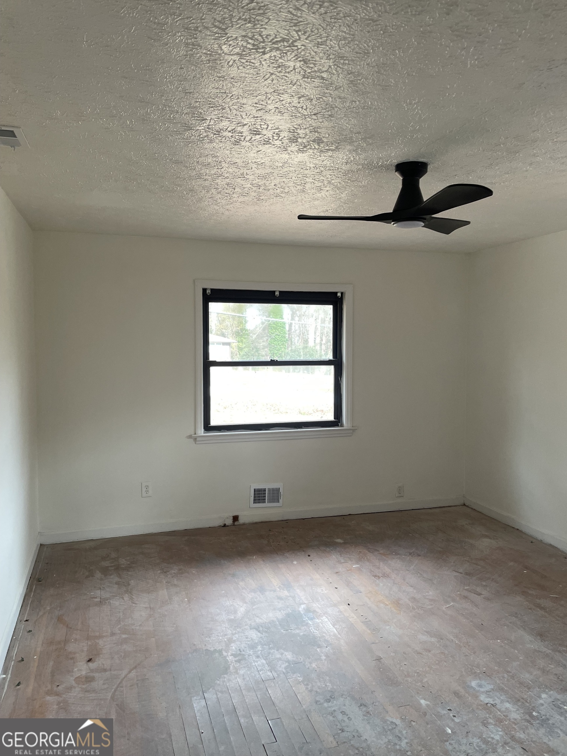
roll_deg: +0.4
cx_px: 284
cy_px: 378
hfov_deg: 53.1
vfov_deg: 67.3
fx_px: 568
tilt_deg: -3.7
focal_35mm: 26
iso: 125
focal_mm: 4.2
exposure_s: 1/82
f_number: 1.6
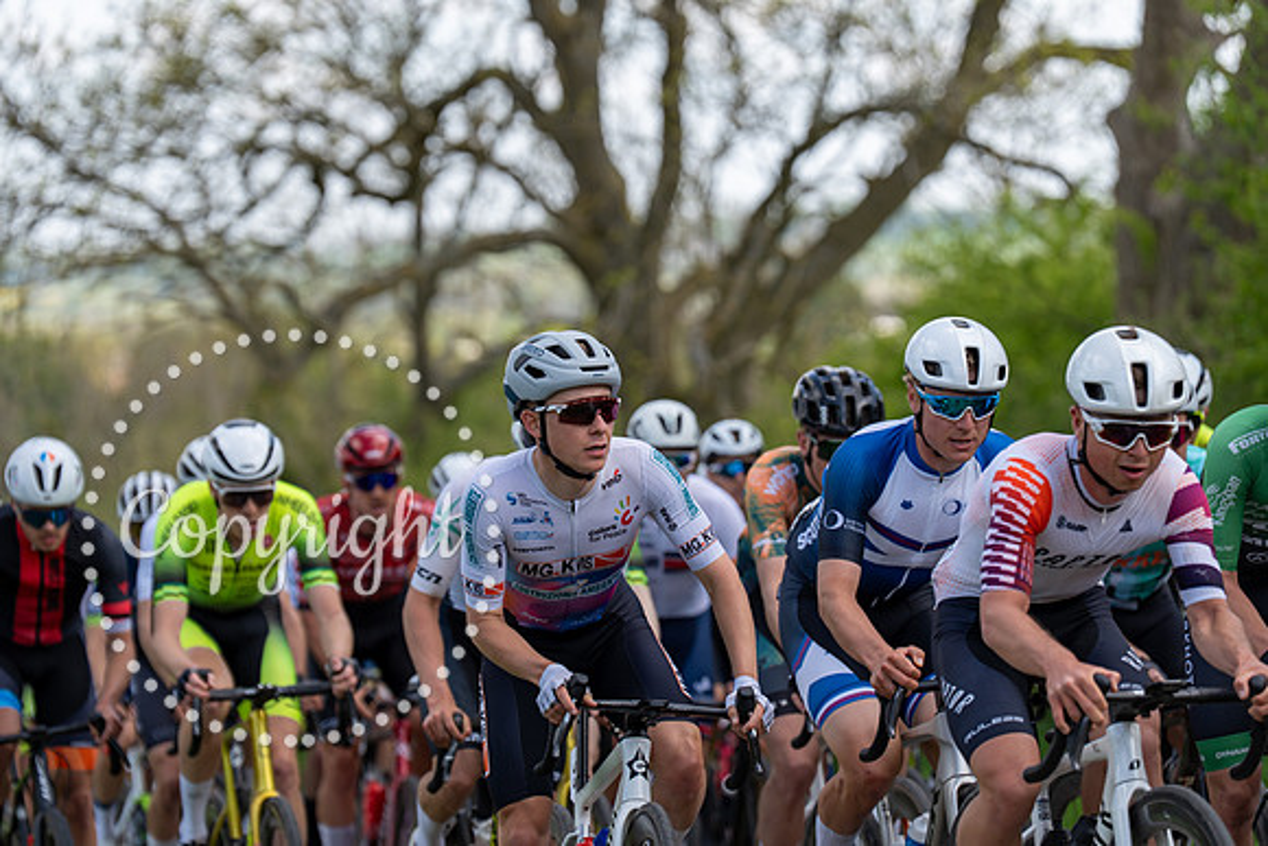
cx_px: 634
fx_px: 5637
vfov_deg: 8.6
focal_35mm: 160
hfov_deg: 12.8
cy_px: 423
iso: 160
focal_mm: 160
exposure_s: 1/1000
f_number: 3.5
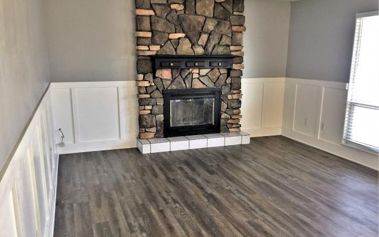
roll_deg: +0.5
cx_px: 189
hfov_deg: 61.2
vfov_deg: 40.5
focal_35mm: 31
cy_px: 134
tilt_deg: -13.0
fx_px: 320
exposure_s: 1/15
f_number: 2.2
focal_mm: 4.15
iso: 80
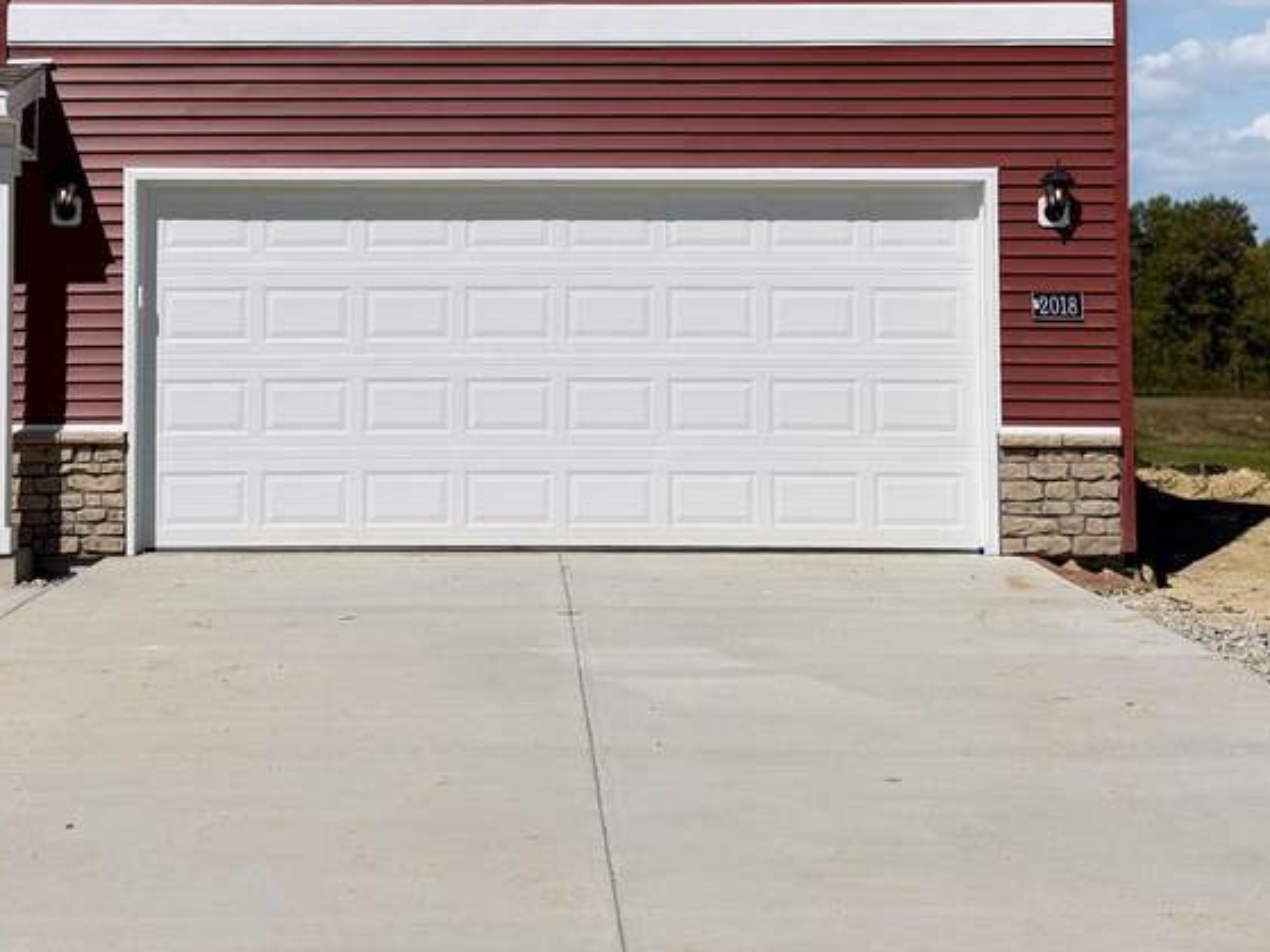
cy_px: -64
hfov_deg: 34.8
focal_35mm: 55
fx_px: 2017
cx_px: 484
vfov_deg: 24.9
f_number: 1.8
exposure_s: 1/14300
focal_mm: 6.76
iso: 80
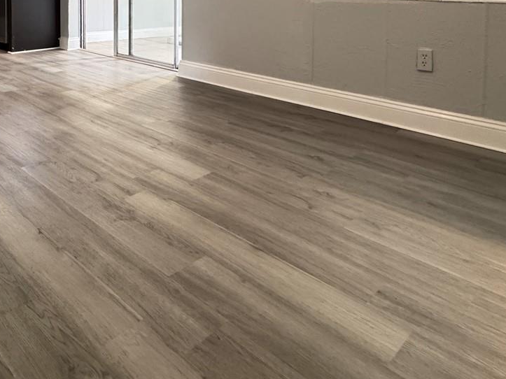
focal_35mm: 31
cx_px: 135
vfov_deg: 39.9
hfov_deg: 55.9
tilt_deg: -2.7
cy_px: -1
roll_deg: -0.2
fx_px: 453
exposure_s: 1/60
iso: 800
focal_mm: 2.22
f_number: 2.2
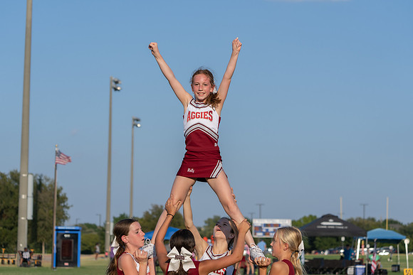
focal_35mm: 102
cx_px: 206
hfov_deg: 20.0
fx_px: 1171
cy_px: 138
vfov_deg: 13.4
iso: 160
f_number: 5.6
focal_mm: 100
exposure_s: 1/1250
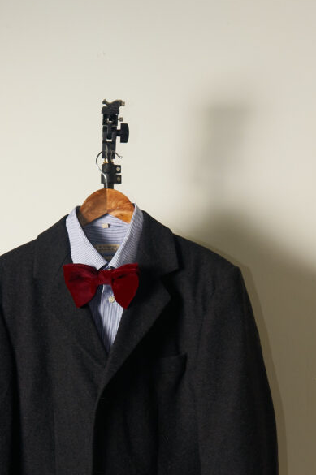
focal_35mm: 92
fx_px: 1212
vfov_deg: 22.0
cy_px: 345
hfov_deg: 14.8
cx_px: 114
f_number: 9
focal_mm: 35
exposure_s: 1/250
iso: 200
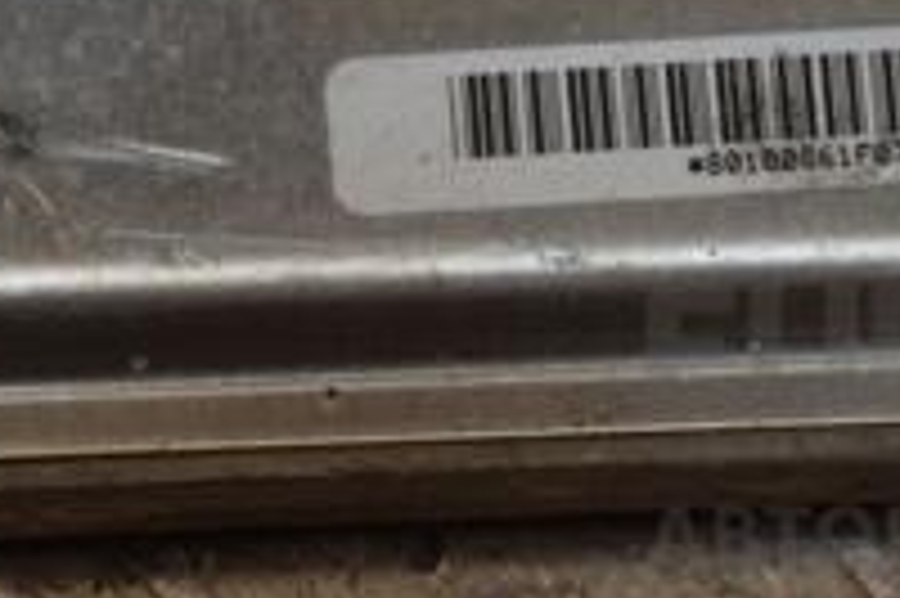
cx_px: 562
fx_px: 11802
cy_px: -247
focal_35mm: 472
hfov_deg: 4.4
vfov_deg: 2.9
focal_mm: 105
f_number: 10
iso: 800
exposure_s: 1/200
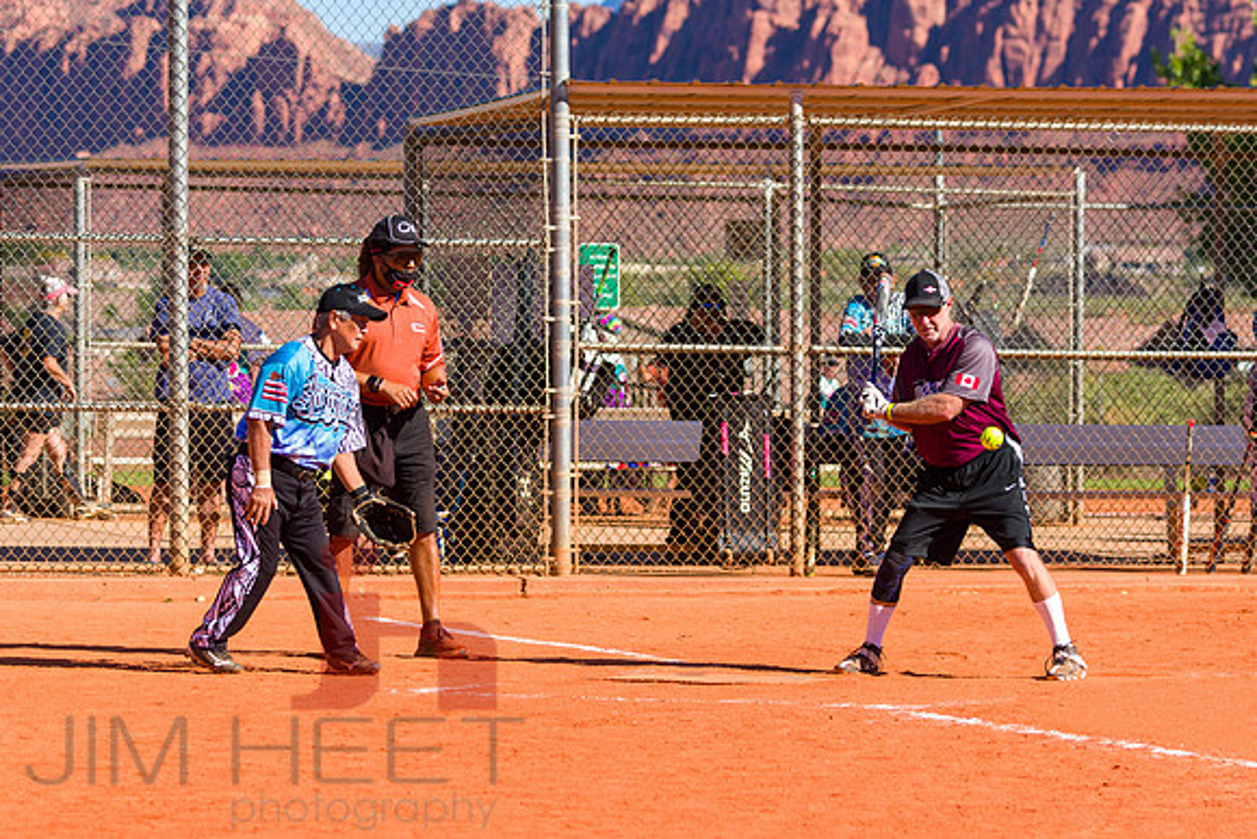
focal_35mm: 192
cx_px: 667
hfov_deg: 10.7
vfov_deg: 7.2
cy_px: 361
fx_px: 6701
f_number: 5
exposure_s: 1/1600
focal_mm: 135
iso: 400
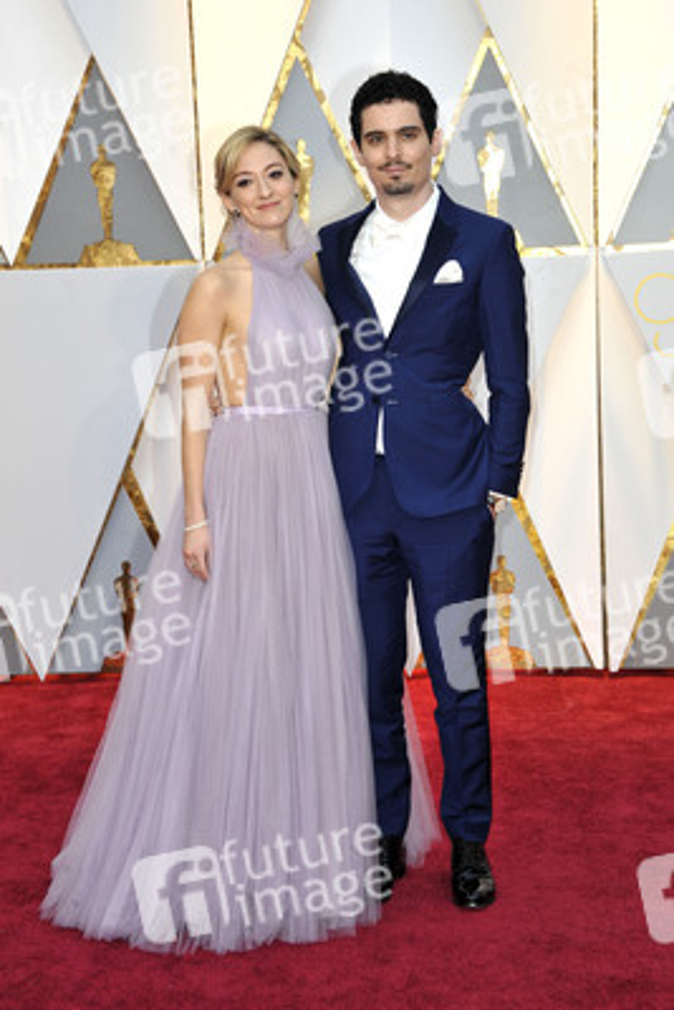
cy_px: 505
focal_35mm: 78
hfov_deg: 17.5
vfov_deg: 26.0
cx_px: 337
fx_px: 2188
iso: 1000
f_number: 7.1
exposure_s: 1/250
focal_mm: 78
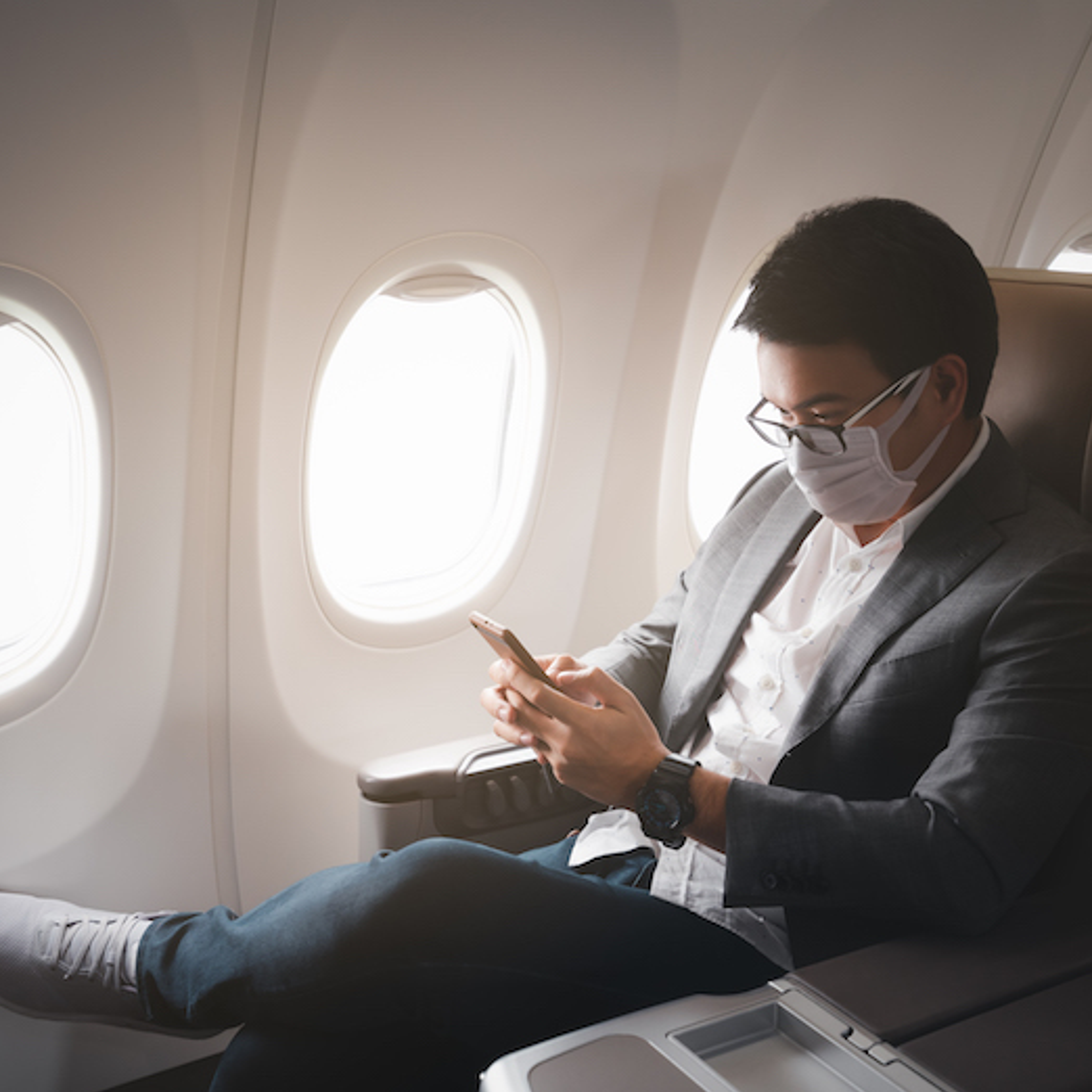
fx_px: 1570
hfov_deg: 38.3
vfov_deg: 38.3
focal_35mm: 44
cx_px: 495
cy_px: 550
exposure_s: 1/100
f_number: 4
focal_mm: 34
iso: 400
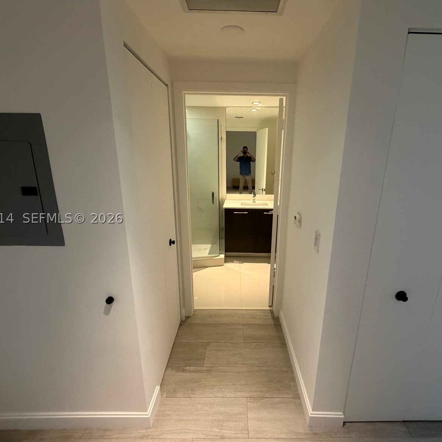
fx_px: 246
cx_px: 239
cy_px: 218
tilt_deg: -13.6
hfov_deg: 83.8
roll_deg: -0.5
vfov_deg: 84.0
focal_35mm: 17
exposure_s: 1/60
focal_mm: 2.22
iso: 500
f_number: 2.2
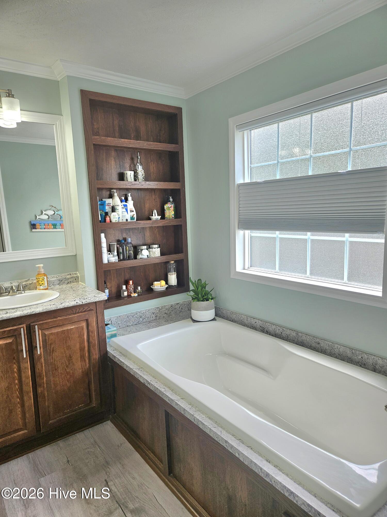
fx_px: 343
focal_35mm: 23
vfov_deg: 73.9
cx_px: 194
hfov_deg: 58.9
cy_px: 258
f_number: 1.8
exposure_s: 1/204
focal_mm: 5.4
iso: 25
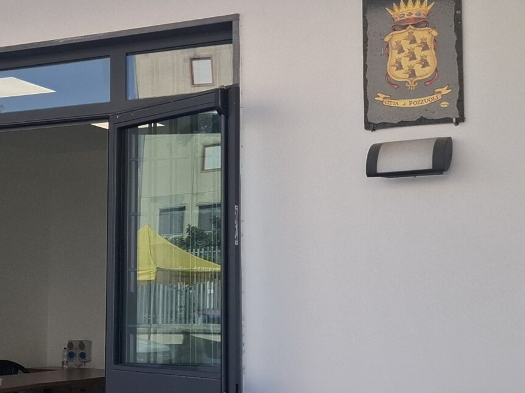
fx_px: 1031
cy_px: 176
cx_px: 152
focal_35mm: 68
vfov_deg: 21.6
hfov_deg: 28.3
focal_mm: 5.54
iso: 50
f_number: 1.8
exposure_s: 1/662
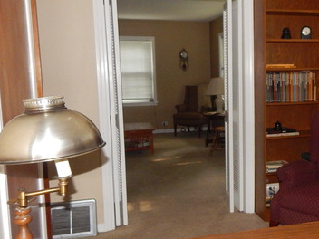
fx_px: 369
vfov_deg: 36.0
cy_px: 124
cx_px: 236
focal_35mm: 40
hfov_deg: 45.3
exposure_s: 1/30
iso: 560
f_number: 6
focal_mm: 4
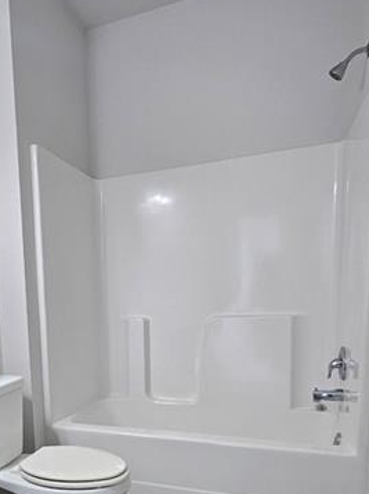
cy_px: 358
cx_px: 98
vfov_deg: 60.7
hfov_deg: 48.0
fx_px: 399
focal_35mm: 28
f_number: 2.2
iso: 160
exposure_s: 1/60
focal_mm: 1.74
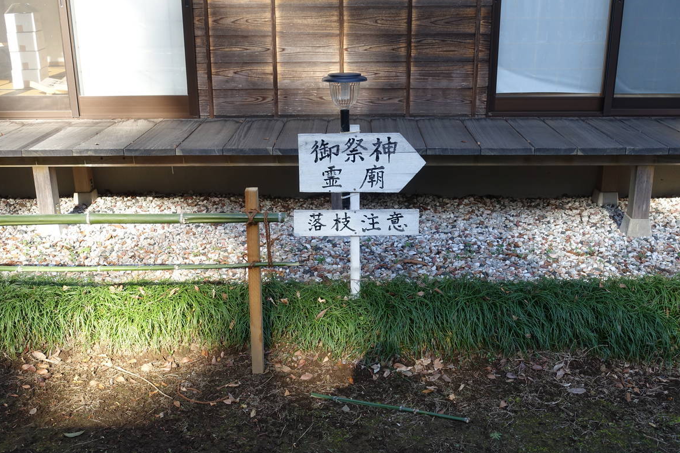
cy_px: 221
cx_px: 337
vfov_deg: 33.4
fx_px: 755
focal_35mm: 40
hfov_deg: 48.5
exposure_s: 1/80
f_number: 5
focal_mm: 14.3
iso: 125
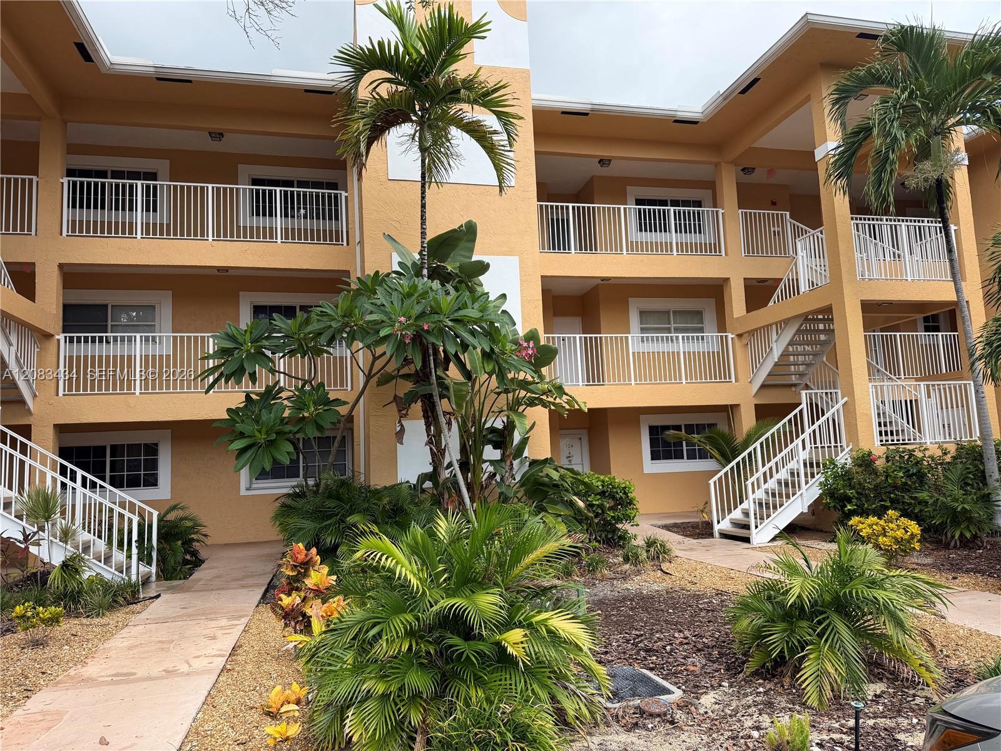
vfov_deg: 56.8
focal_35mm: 24
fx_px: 694
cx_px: 500
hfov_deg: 71.6
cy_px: 376
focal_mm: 6.76
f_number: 1.78
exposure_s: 1/1139
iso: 80
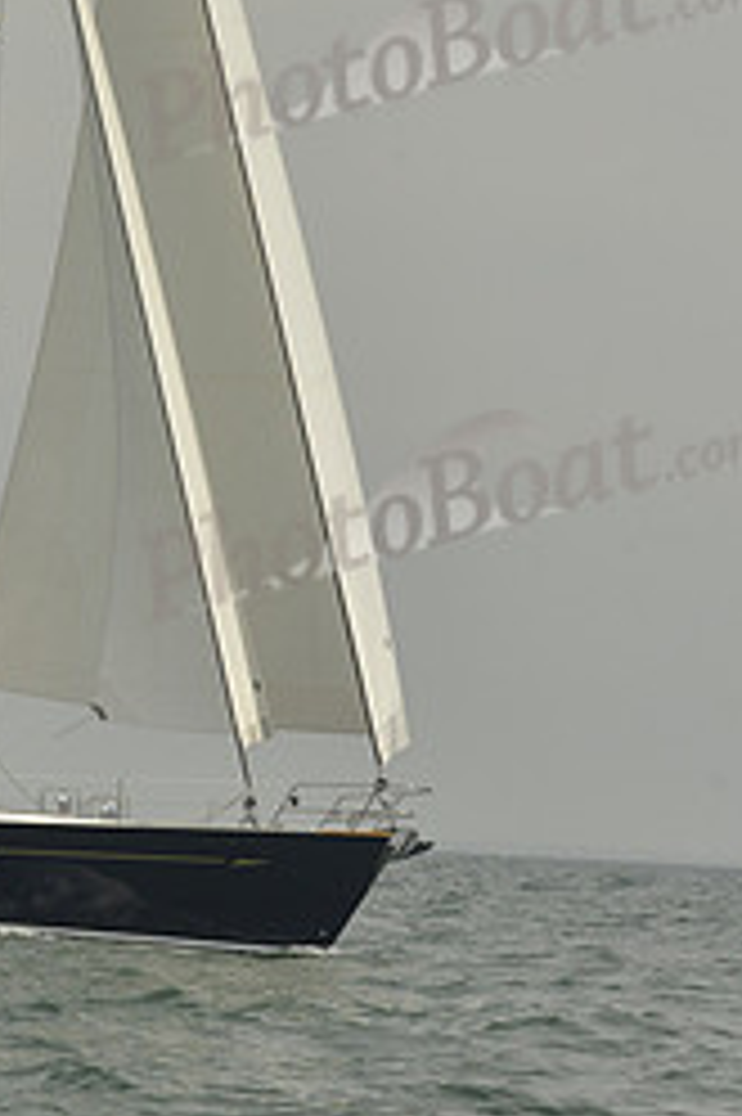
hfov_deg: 8.3
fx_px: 5077
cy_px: -122
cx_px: -92
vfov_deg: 12.3
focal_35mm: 164
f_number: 13
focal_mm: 70
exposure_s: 1/1600
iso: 560
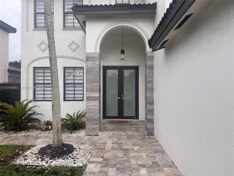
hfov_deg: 71.6
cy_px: 88
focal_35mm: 24
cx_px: 117
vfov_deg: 56.8
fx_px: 162
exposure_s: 1/366
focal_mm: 6.76
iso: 80
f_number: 1.78
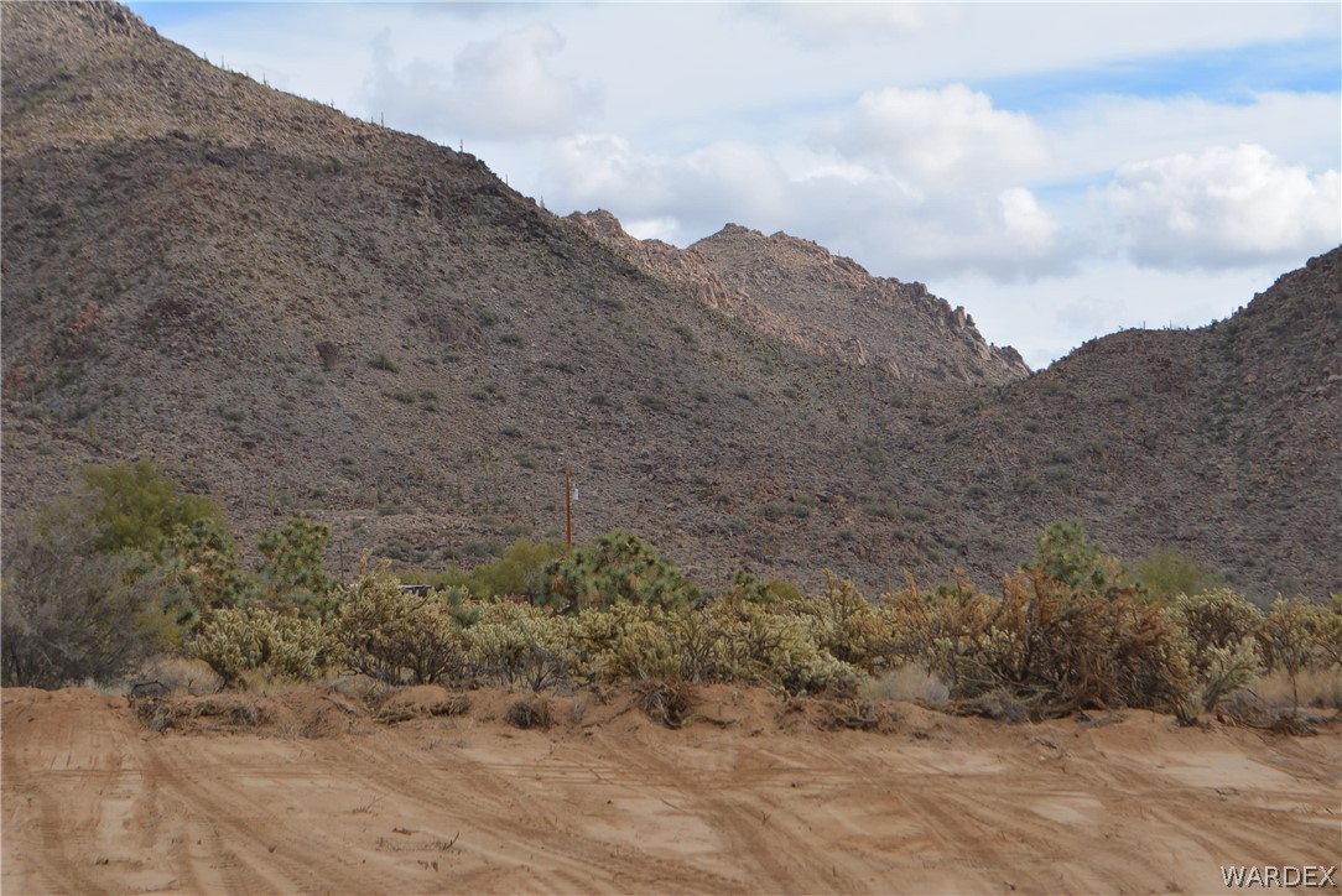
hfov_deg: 24.6
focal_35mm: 82
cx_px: 671
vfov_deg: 16.6
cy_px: 448
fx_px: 3077
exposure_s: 1/200
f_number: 10
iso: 100
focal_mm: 55
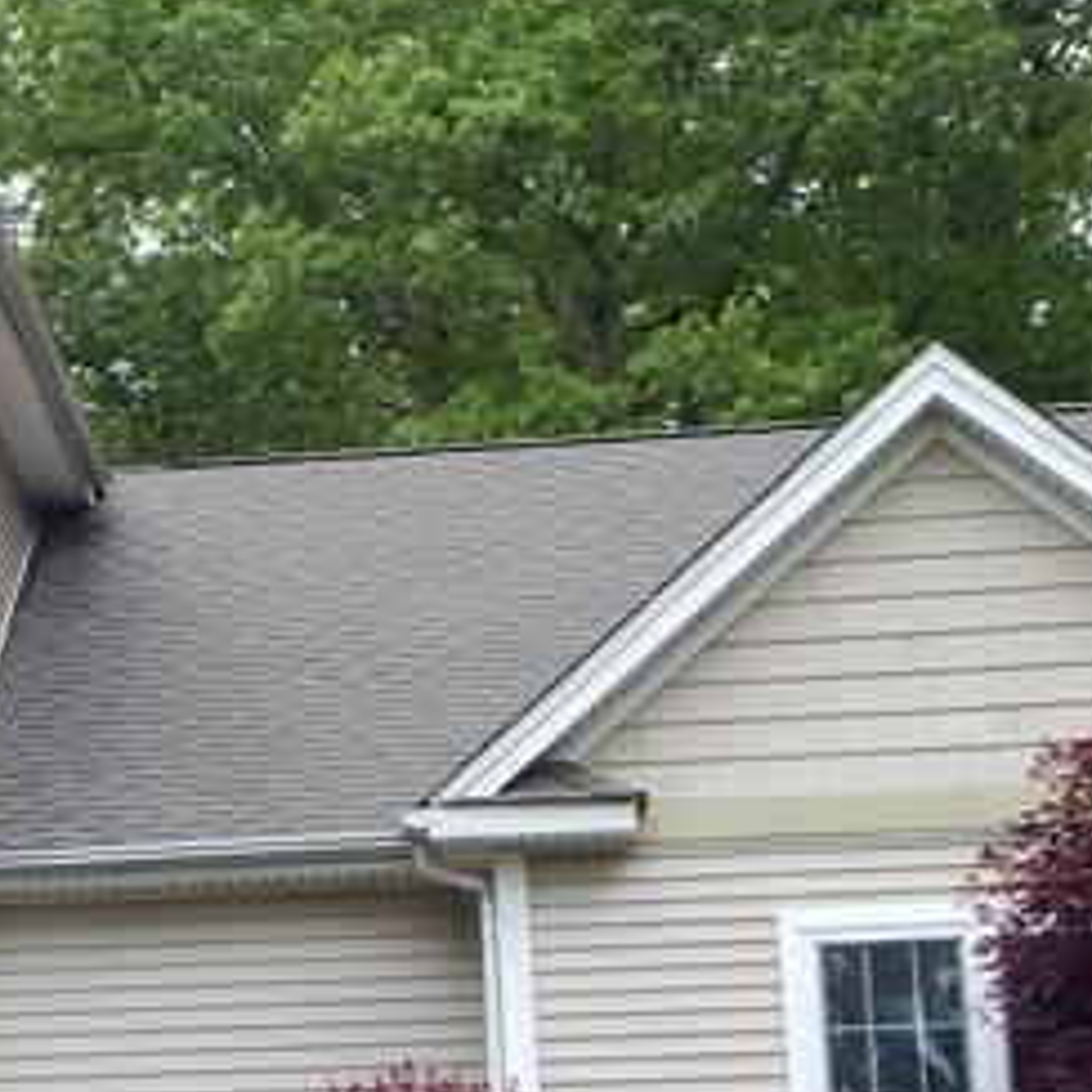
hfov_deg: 11.9
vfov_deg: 12.4
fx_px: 5032
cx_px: -483
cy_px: 474
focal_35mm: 141
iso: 125
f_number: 3.4
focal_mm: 6.8
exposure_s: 1/500
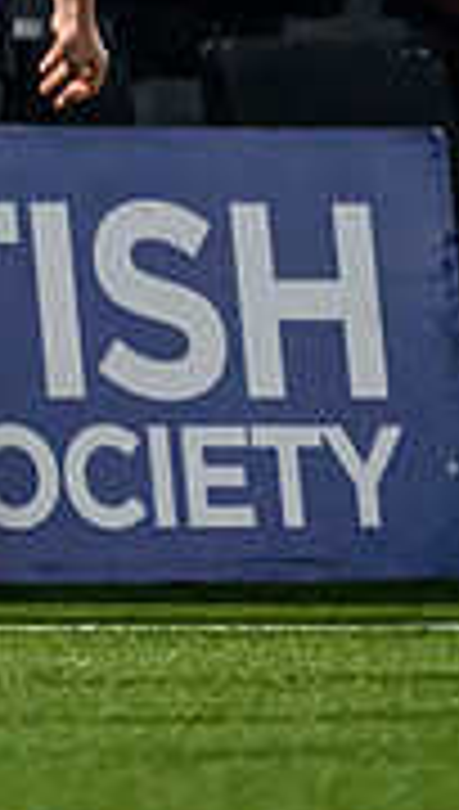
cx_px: -668
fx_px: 53662
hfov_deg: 0.5
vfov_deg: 0.9
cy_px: -187
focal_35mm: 2494
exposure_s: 1/1250
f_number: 4
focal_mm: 560
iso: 10000
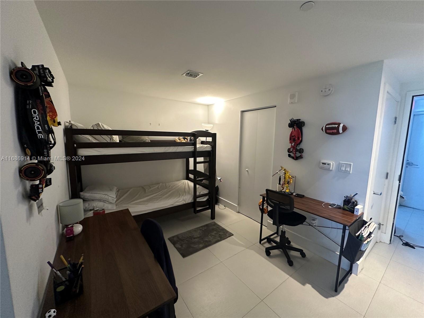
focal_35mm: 14
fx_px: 171
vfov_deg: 85.7
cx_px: 212
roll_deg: -0.7
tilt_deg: -5.1
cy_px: 159
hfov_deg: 102.1
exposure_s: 1/60
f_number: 2.2
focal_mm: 2.22
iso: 250
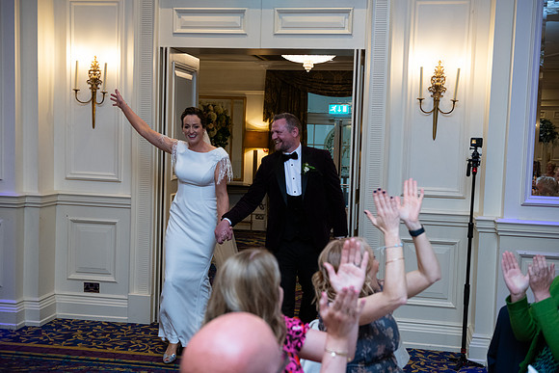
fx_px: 683
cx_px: 280
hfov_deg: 44.5
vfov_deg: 30.5
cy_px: 186
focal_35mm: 44
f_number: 3.5
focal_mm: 44
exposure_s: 1/160
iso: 800
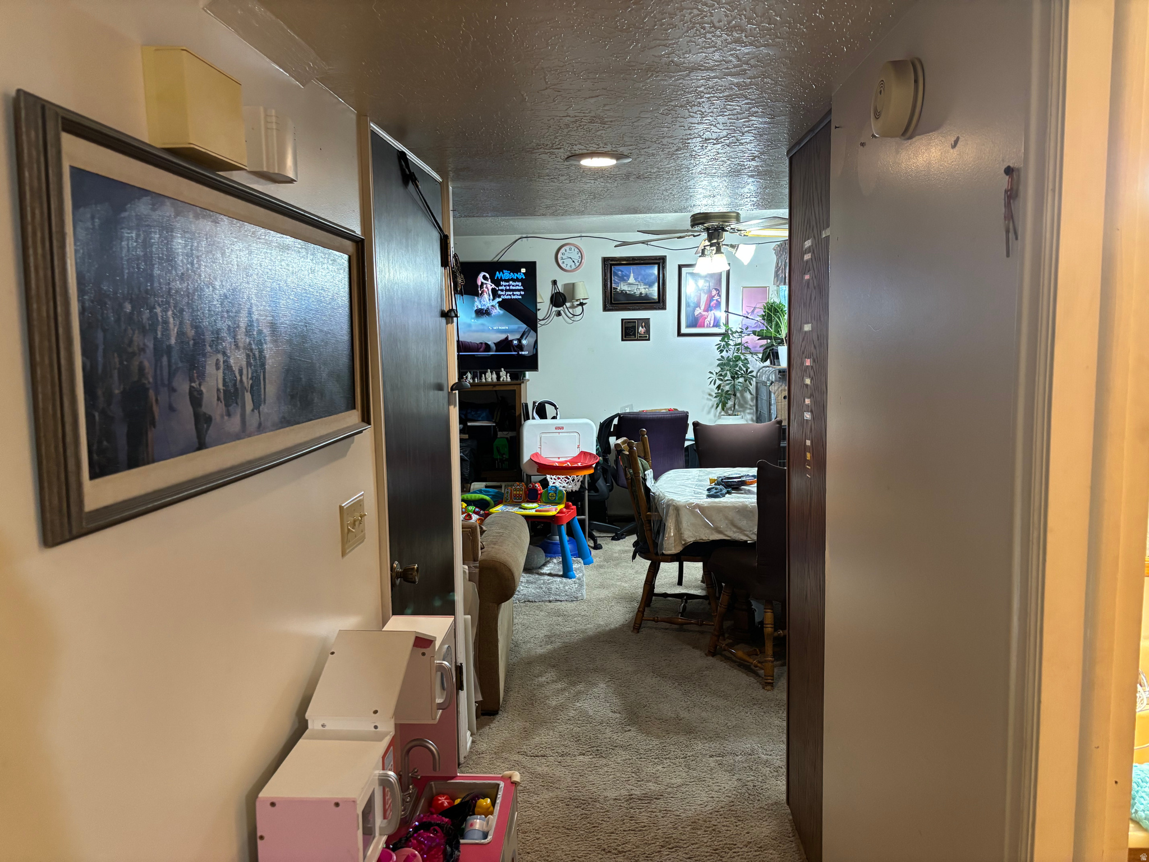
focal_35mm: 26
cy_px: 431
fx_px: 863
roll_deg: +0.7
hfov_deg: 67.3
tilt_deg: -6.4
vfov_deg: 53.1
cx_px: 574
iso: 320
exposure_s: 1/60
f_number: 1.6
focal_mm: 5.96
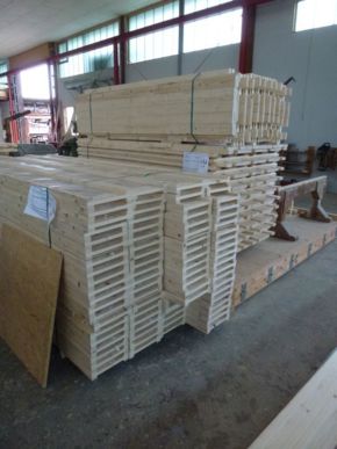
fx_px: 312
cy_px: 224
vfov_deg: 71.6
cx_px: 168
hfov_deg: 56.8
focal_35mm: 24
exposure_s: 1/50
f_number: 3.3
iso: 400
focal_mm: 4.3
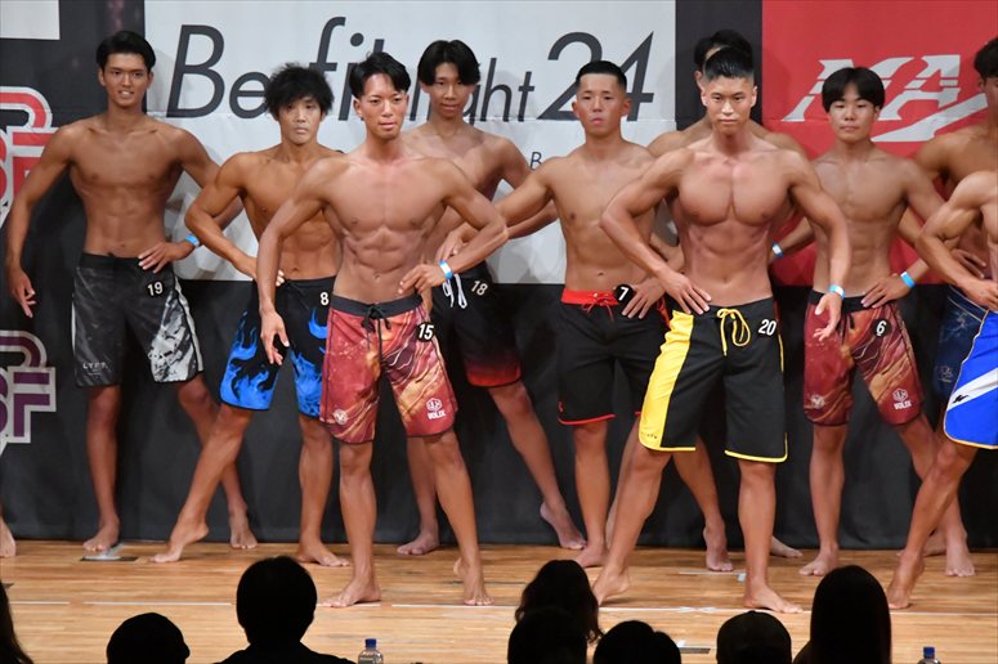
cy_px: 332
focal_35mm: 255
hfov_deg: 8.1
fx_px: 7066
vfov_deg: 5.4
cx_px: 499
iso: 10000
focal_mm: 170
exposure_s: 1/400
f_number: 5.6
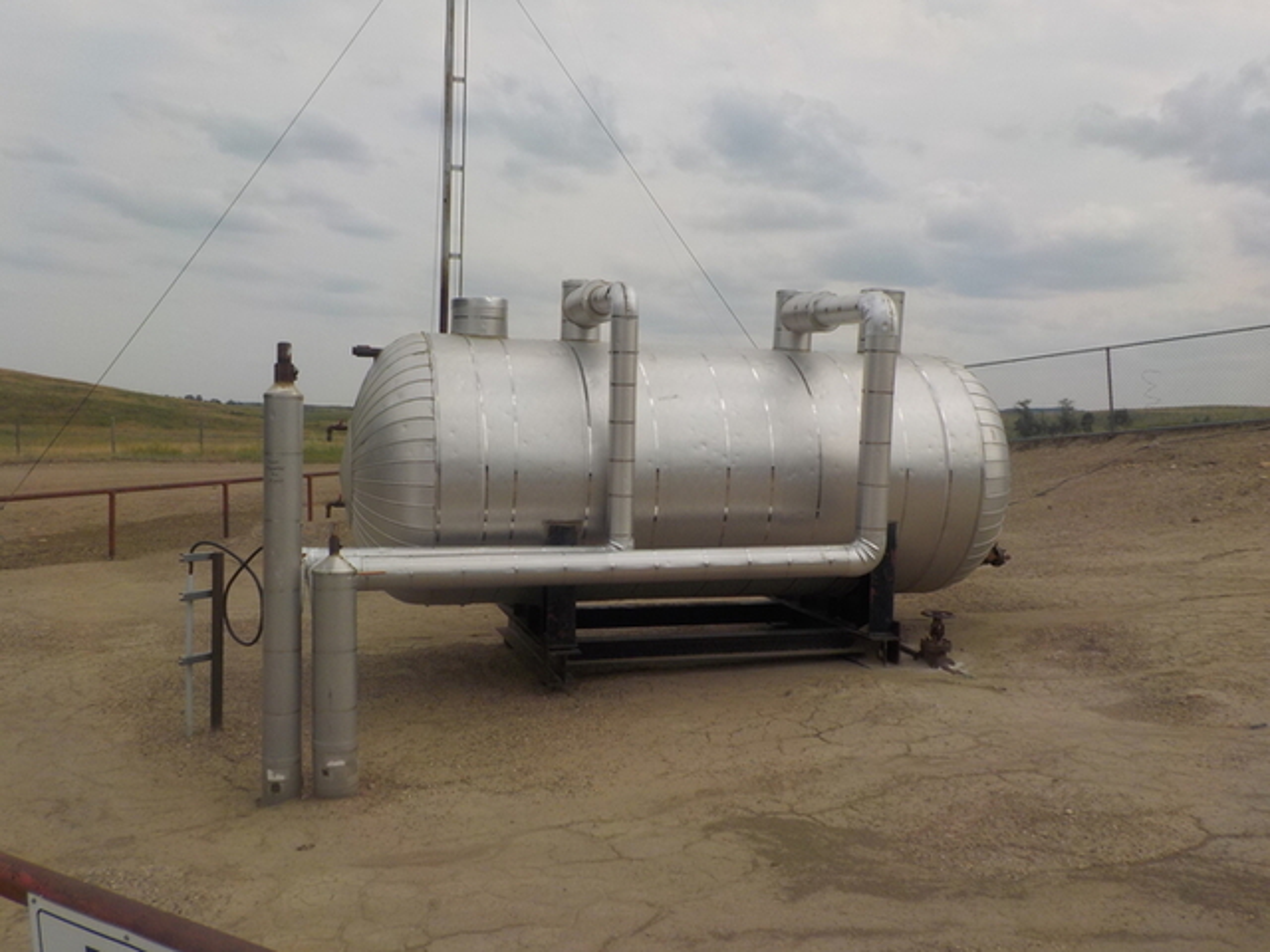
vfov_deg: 46.8
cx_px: 635
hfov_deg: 60.0
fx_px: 1101
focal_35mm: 30
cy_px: 476
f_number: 6.6
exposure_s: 1/640
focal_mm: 4.1
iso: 125
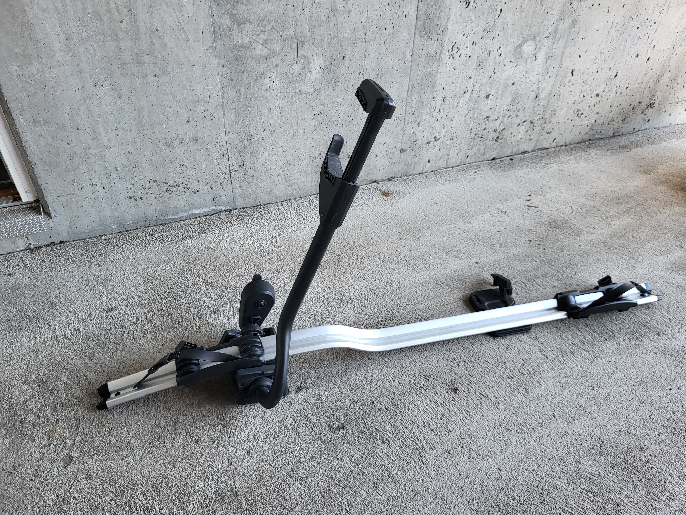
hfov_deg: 67.3
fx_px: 515
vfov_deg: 53.1
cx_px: 343
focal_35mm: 26
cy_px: 258
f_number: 1.8
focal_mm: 5.4
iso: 100
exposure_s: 1/100
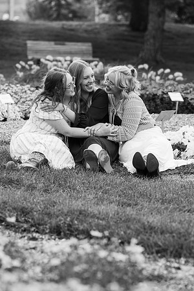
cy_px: 146
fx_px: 1261
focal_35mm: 156
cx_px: 97
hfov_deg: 8.8
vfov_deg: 13.2
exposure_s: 1/250
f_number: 5.6
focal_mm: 156
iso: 1000
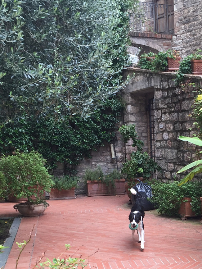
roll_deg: +1.6
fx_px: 482
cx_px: 165
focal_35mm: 62
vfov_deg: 30.2
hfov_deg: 23.3
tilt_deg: -10.1
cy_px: 228
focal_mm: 4.15
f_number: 2.2
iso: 32
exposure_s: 1/118
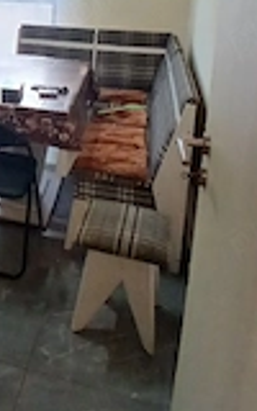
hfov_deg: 26.0
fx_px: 504
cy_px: 23
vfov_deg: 40.2
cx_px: -39
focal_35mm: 45
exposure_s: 1/33.3
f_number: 2.2
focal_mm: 1.4
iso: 160
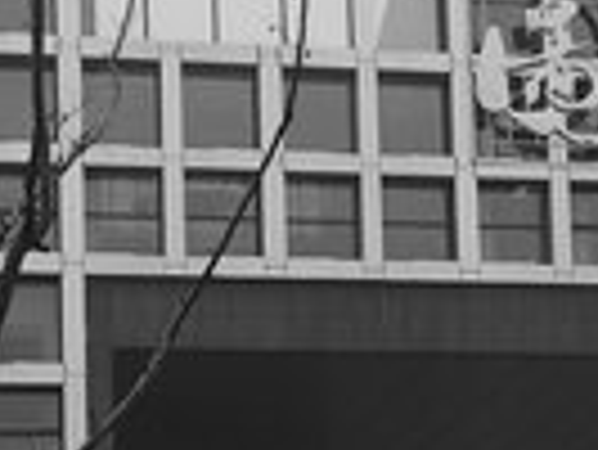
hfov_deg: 12.0
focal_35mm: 162
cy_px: 522
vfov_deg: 9.1
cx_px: 670
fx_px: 2801
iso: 50
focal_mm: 3.95
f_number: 1.8
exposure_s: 1/707
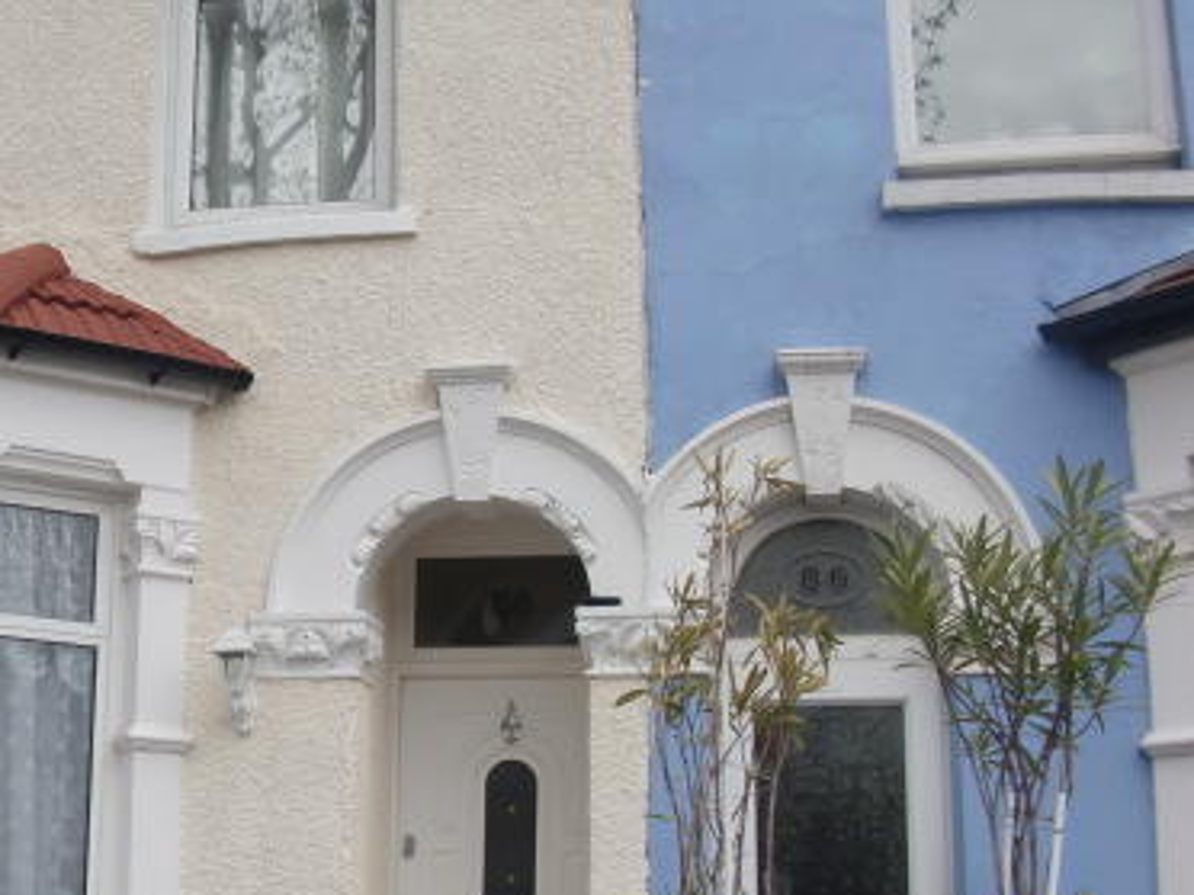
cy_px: 481
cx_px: 180
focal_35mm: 62
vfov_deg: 23.6
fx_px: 2139
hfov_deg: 30.2
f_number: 2.8
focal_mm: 6.3
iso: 64
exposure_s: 1/800
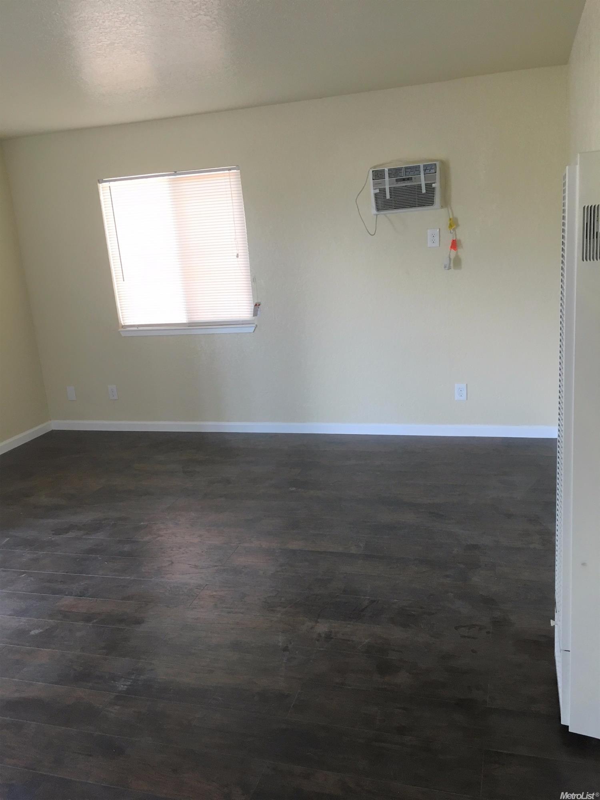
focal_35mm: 29
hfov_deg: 48.2
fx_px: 670
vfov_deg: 61.7
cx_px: 300
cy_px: 400
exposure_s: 1/30
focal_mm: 4.15
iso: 80
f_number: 2.2
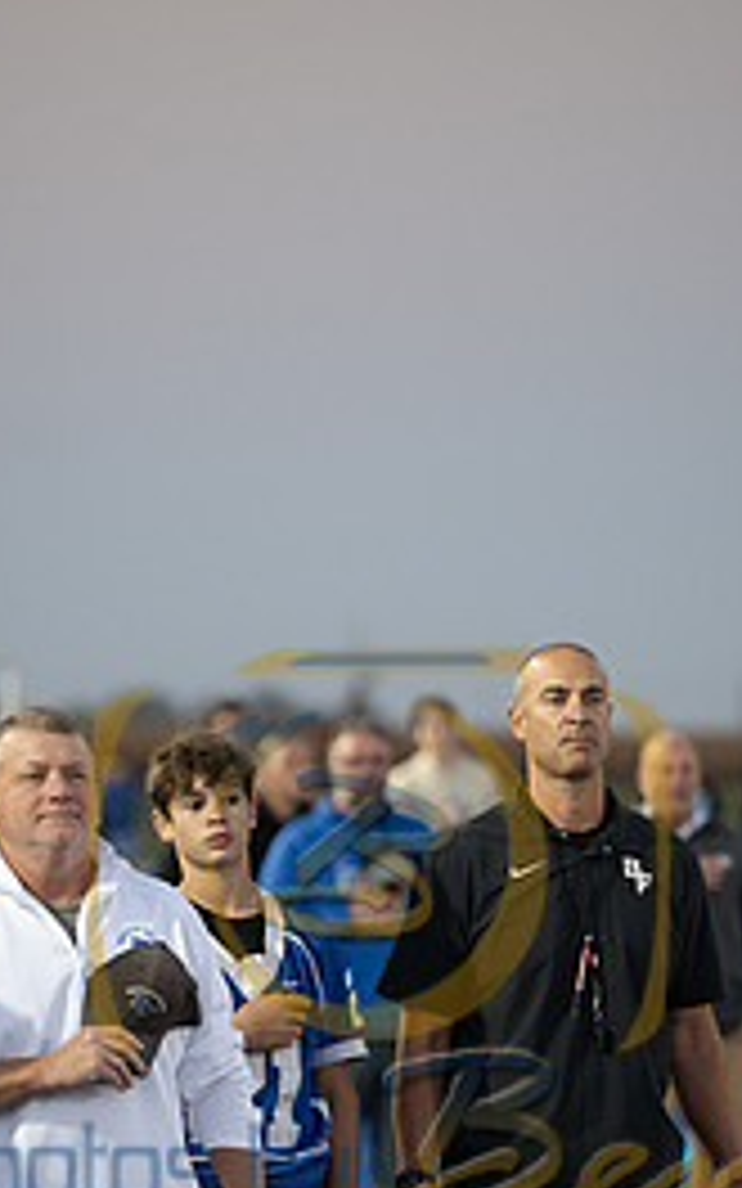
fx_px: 8995
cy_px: 936
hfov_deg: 4.7
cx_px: 324
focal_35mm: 278
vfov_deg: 7.5
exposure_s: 1/640
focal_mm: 160
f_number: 2.8
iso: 2500
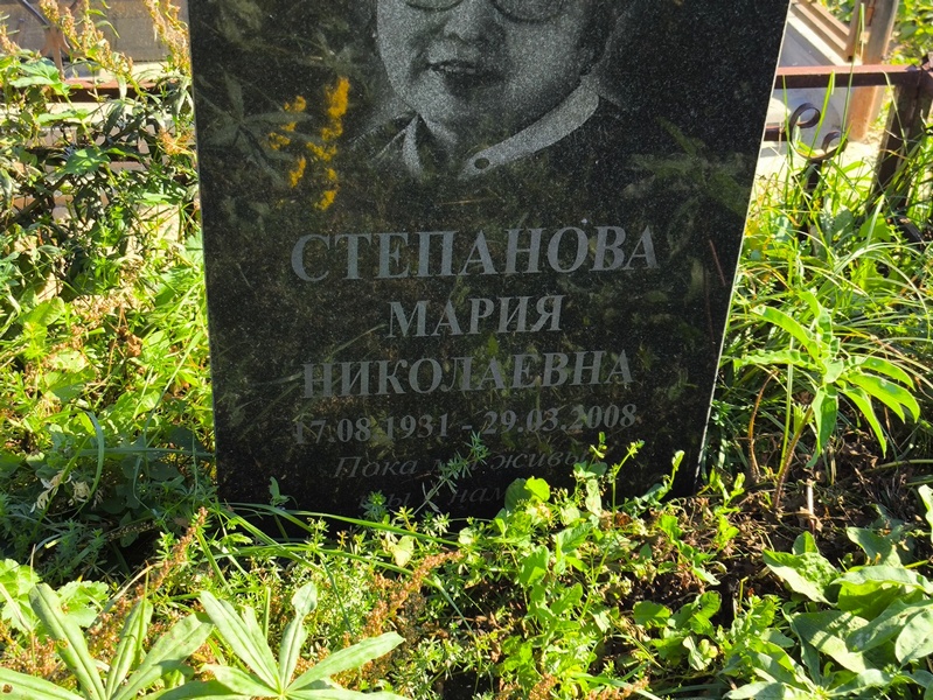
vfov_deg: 29.1
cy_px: 350
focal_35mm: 50
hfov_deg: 38.2
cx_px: 466
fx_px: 1348
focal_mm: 4.71
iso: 50
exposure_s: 1/303
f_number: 1.7
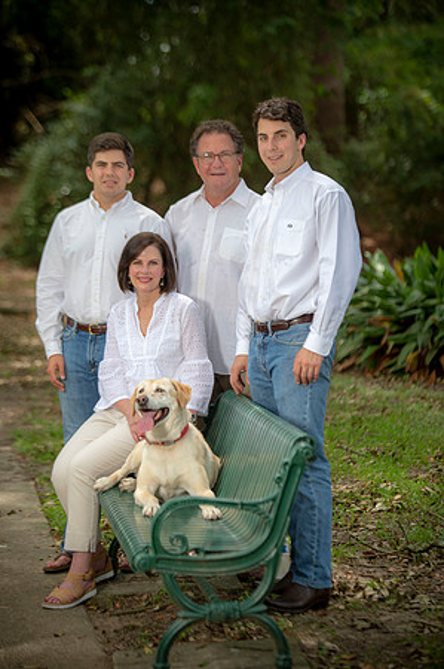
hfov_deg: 12.2
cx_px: 222
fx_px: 2077
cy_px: 334
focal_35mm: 112
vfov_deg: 18.3
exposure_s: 1/125
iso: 100
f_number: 3.2
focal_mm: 112
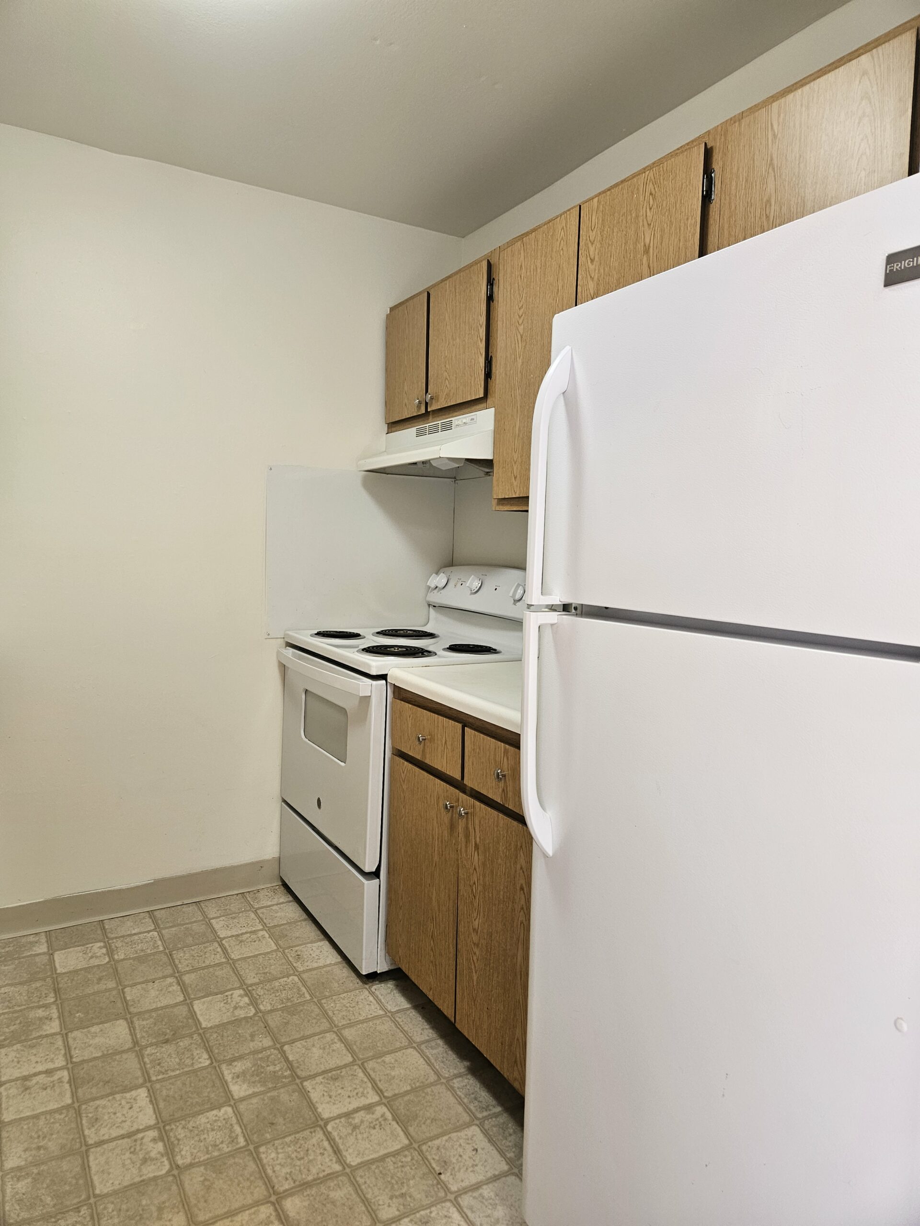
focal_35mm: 23
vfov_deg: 73.9
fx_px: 815
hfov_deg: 58.9
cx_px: 460
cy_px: 613
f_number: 1.8
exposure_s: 1/120
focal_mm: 5.4
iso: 160
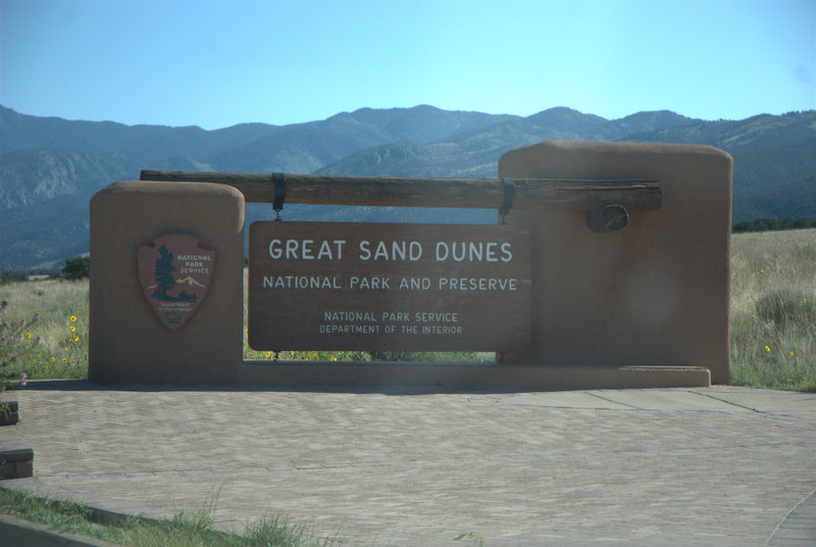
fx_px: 2213
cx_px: 408
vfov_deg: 14.1
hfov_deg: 20.9
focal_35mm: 98
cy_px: 274
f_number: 4.5
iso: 800
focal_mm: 65
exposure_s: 1/2000
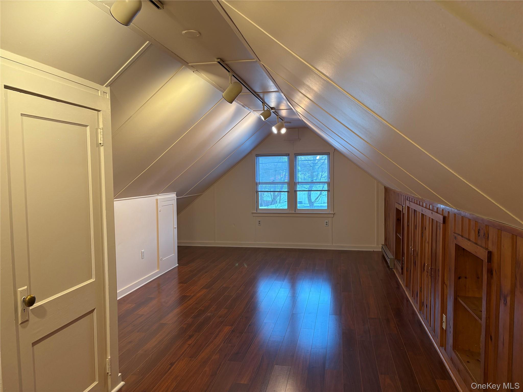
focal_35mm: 26
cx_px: 262
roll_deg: +1.0
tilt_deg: -3.2
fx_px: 393
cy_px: 196
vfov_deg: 53.1
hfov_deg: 67.3
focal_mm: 5.96
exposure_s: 1/60
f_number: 1.6
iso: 125
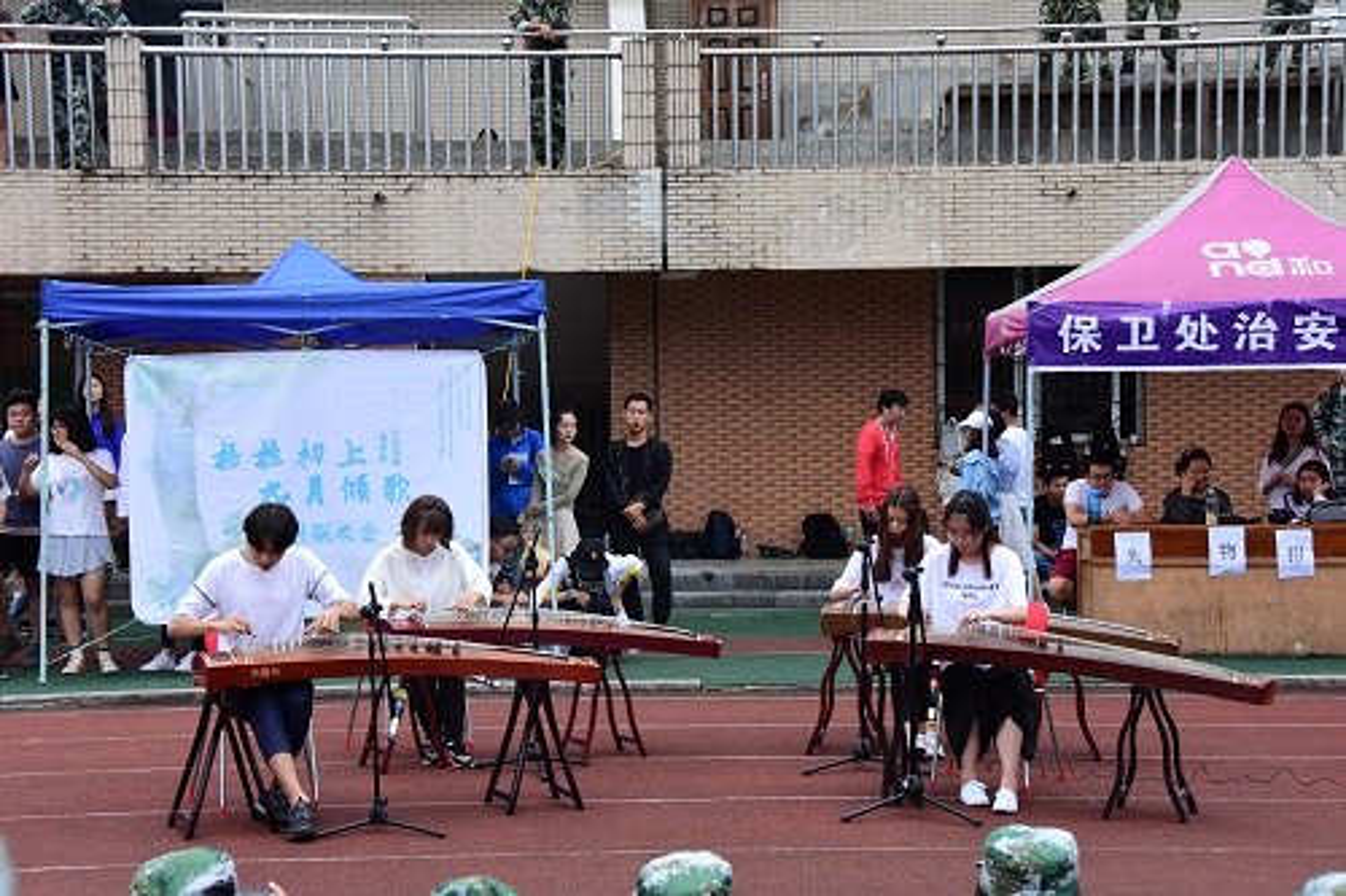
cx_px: 673
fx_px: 2803
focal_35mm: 75
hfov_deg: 27.0
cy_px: 448
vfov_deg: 18.2
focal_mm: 50
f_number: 7.1
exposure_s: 1/250
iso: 1250
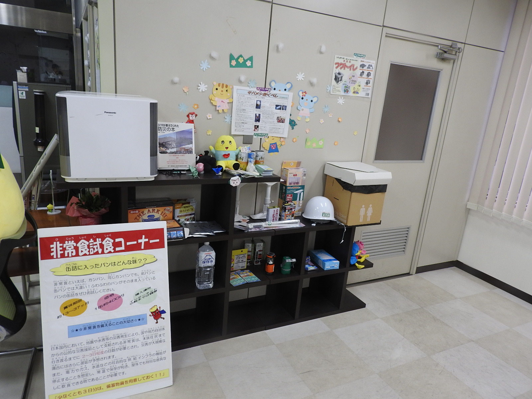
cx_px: 266
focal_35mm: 24
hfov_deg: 71.6
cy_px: 200
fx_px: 369
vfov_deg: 56.8
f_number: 3.3
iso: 110
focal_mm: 4.3
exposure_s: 1/30
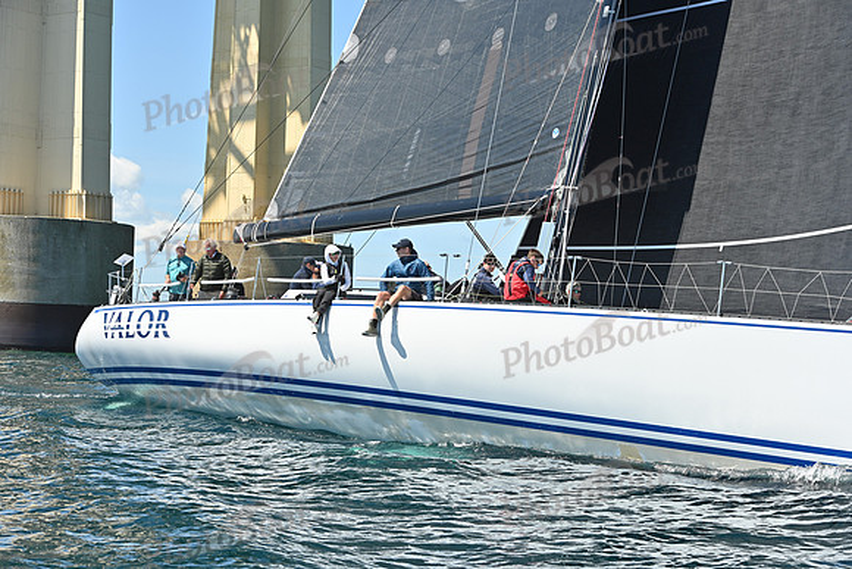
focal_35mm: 70
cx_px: 426
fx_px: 1657
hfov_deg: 28.8
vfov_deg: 19.5
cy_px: 284
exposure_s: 1/1000
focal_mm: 70
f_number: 8
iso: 320
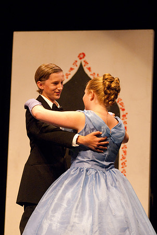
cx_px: 78
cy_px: 118
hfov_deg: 8.3
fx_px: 1077
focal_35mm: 165
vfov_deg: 12.4
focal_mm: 110
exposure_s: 1/160
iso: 1000
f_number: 2.8
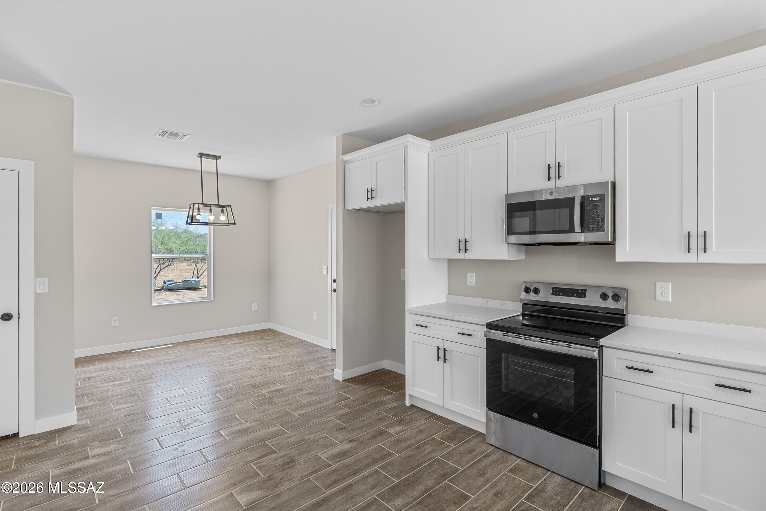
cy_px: 256
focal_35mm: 17
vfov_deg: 70.5
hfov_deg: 93.3
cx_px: 383
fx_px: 362
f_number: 8
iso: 400
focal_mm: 17
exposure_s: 1/1.67
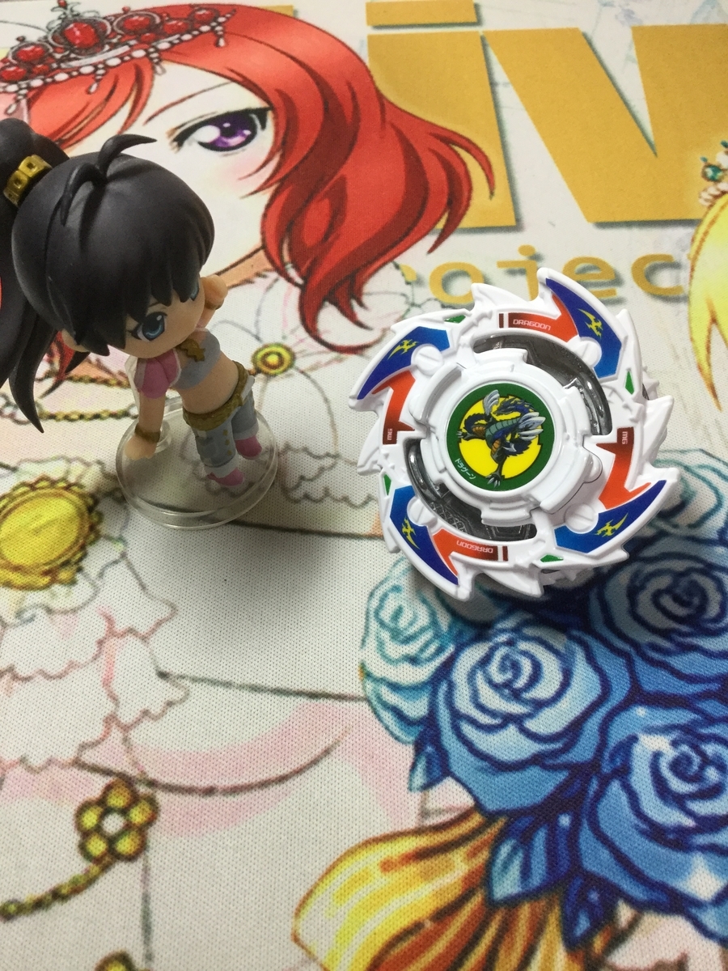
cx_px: 364
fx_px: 869
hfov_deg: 45.4
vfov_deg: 58.4
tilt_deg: -51.7
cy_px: 486
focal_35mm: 31
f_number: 2.4
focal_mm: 3.3
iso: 40
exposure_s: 1/30
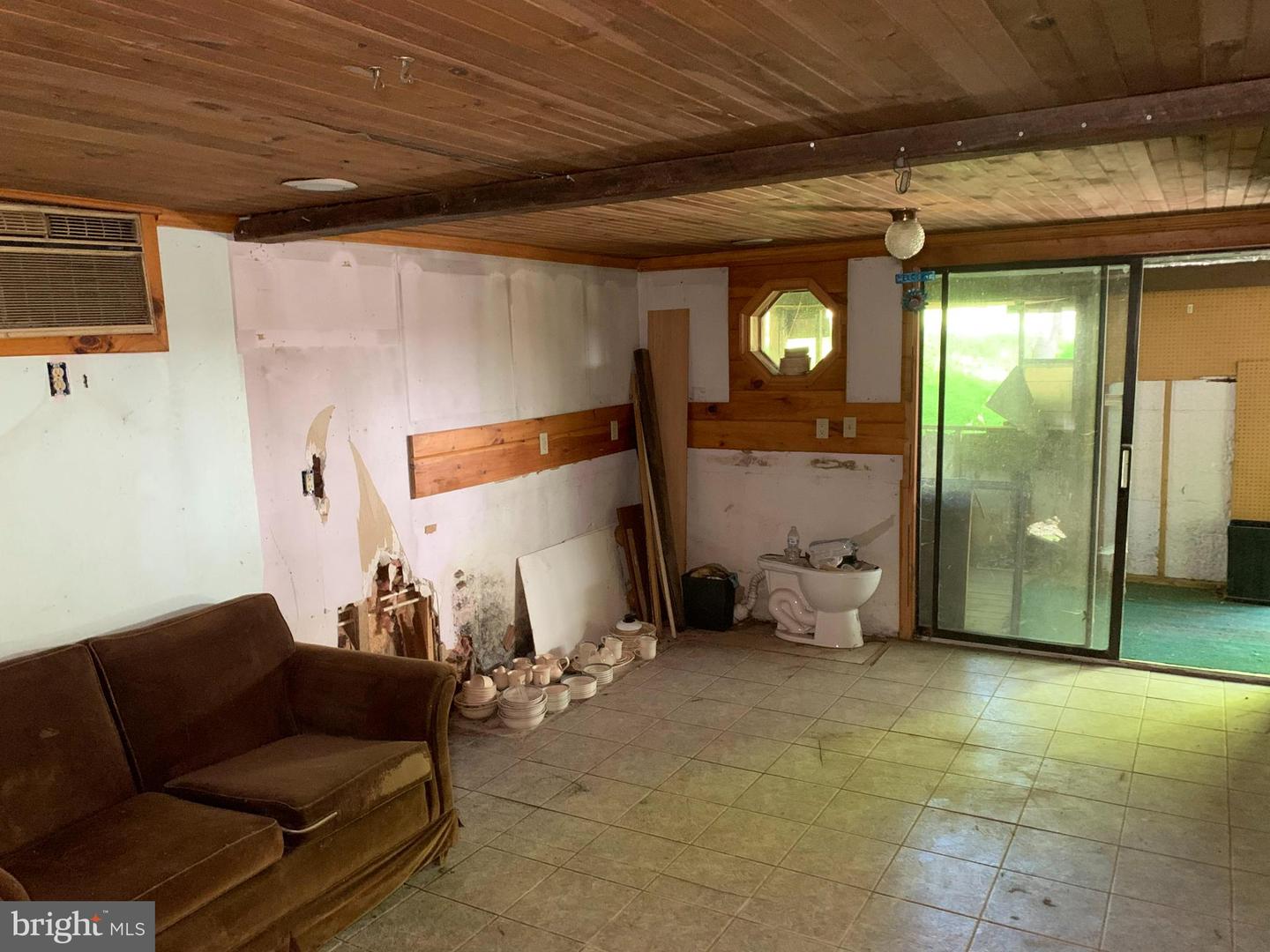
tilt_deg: -8.4
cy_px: 476
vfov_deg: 53.1
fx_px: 954
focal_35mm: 26
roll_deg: +2.6
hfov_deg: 67.3
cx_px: 635
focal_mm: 4.25
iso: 400
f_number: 1.8
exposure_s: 1/35
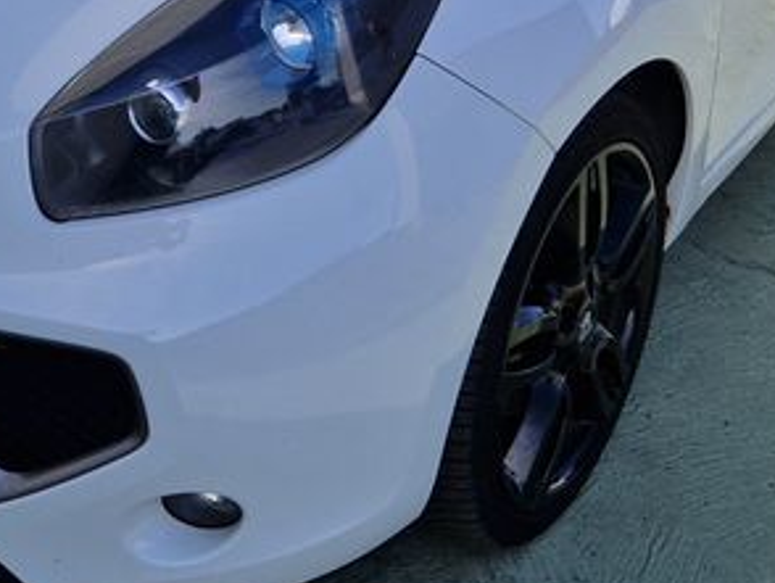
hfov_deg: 24.2
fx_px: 1793
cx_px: 219
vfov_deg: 17.7
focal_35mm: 80
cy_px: -95
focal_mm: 5.4
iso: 50
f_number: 1.8
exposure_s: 1/1944
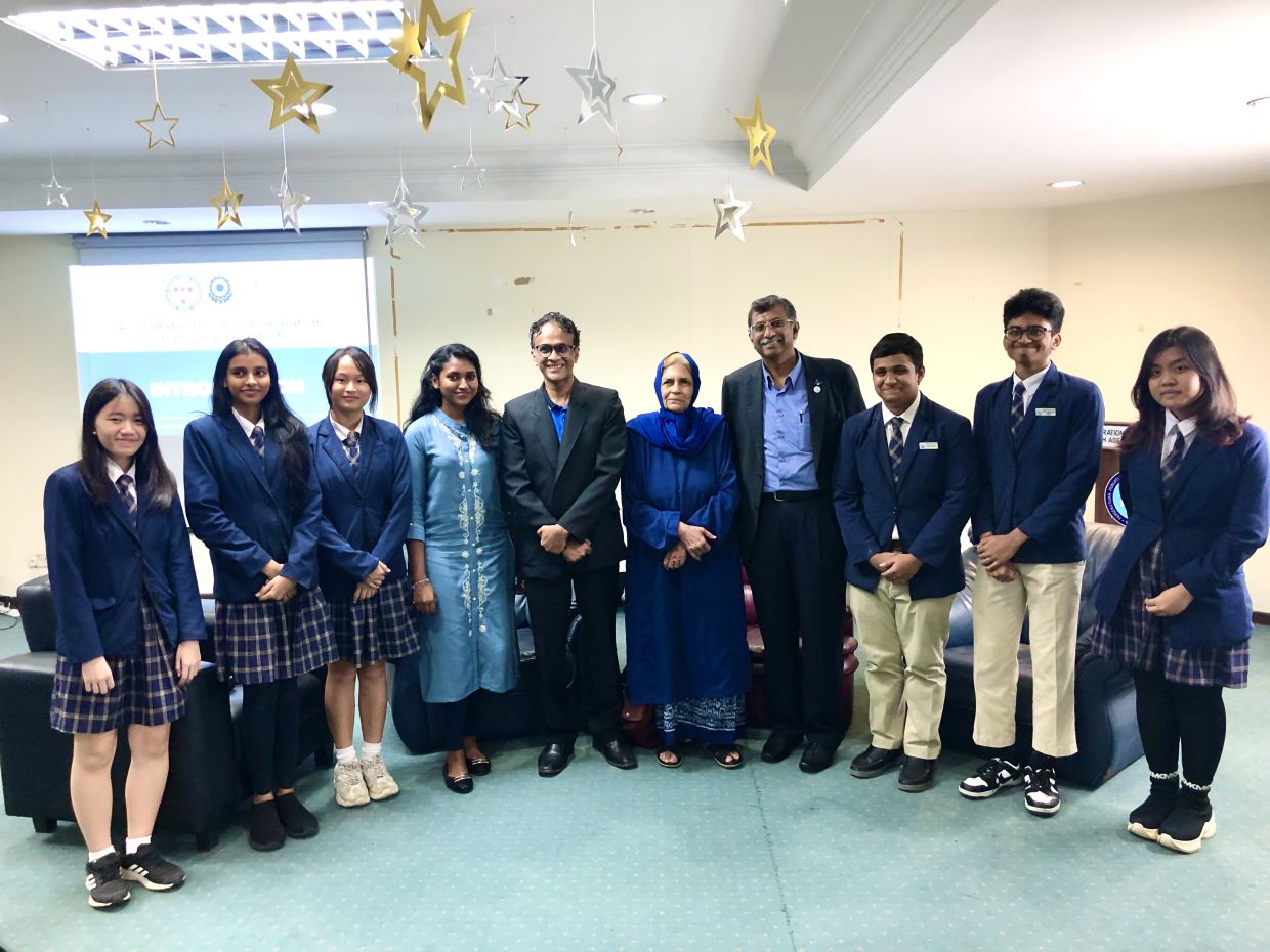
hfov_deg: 63.4
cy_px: 476
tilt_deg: -6.7
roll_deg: +1.5
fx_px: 1027
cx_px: 635
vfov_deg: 49.7
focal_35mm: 28
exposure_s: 1/17
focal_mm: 4
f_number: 1.8
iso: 80
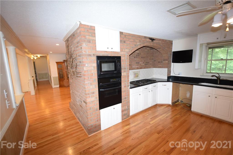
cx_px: 116
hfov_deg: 100.4
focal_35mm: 15
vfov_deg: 77.3
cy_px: 78
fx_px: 97
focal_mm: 10
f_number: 3.5
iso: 720
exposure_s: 1/60
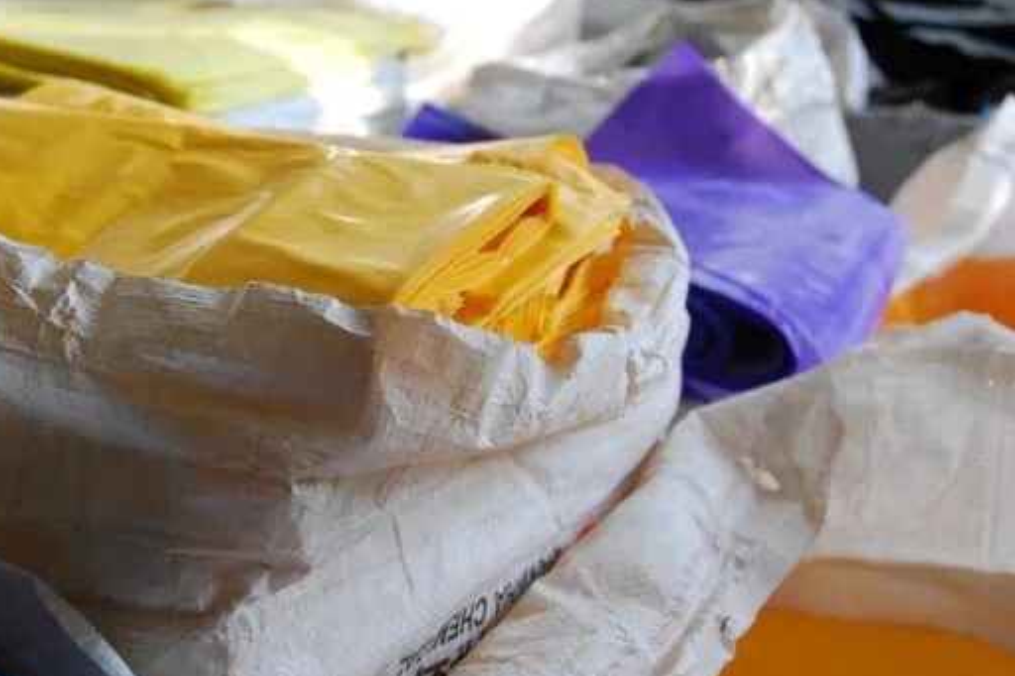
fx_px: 1796
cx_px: 274
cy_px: 297
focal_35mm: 64
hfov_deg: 31.1
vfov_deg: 21.3
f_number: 5.6
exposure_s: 1/125
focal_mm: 29
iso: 400
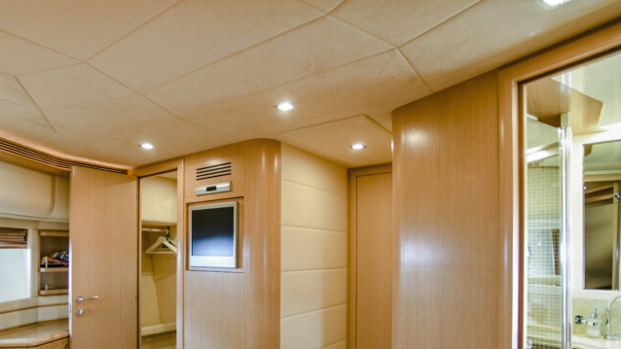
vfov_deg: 48.1
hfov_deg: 78.0
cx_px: 256
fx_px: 379
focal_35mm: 23
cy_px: 249
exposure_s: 1/15
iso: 800
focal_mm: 14
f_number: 4
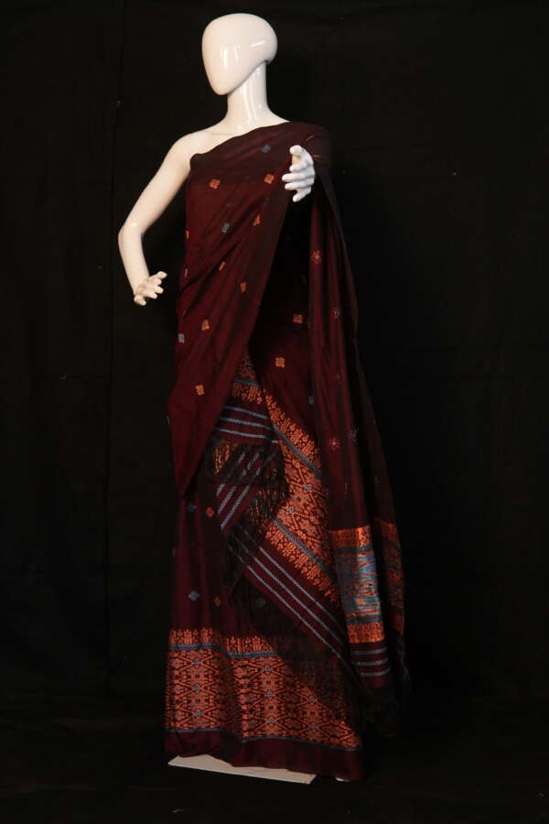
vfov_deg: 43.6
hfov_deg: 29.9
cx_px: 274
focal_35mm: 45
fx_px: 1029
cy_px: 412
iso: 1600
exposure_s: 1/400
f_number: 2.8
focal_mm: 30
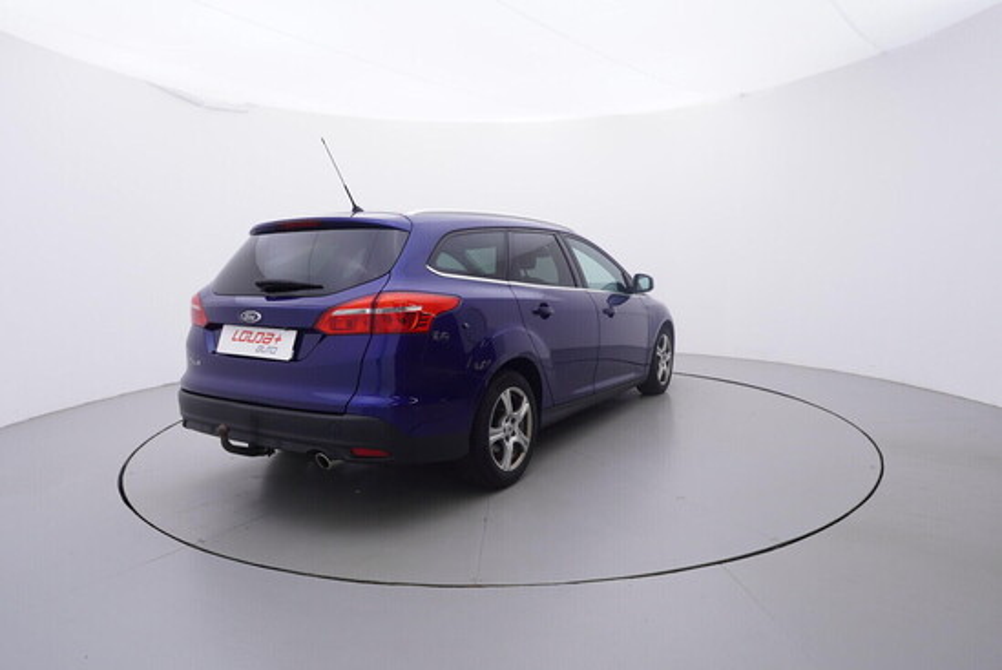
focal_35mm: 22
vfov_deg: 56.2
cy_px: 335
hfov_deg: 77.3
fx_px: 627
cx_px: 501
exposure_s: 1/80
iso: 200
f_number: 5
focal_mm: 15
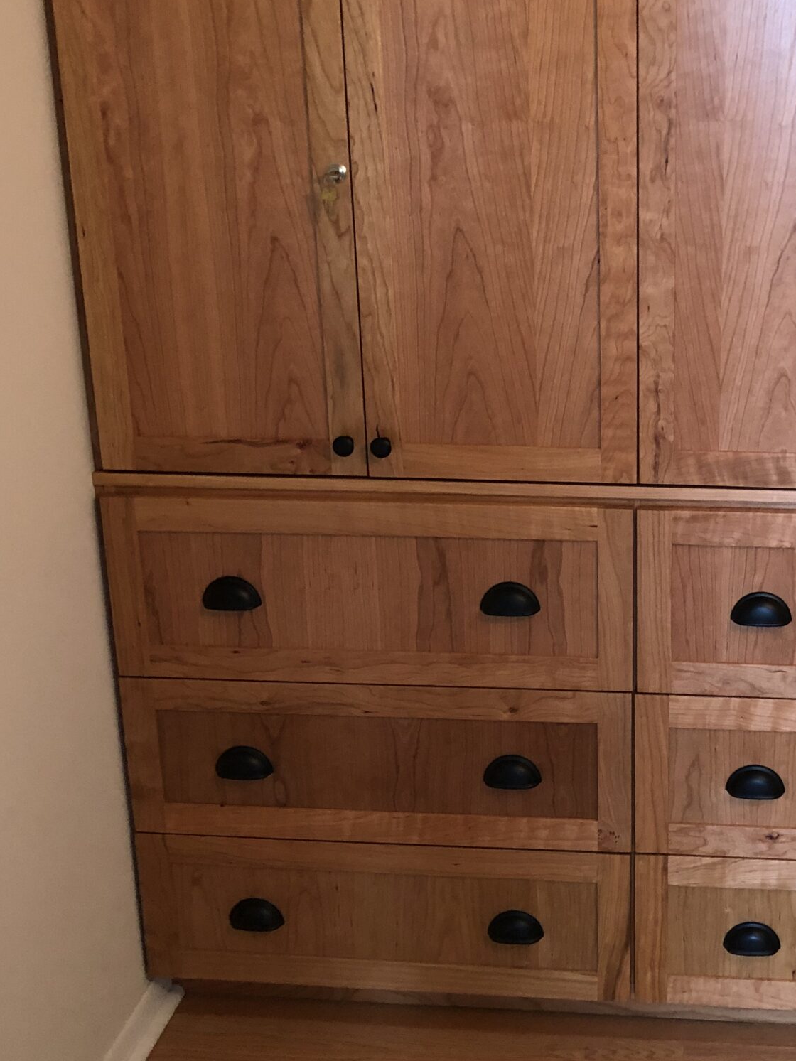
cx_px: 647
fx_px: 1471
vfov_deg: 39.6
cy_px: 448
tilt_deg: -17.8
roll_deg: -0.5
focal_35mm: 48
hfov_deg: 29.5
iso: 100
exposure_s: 1/15
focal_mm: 3.99
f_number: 1.8
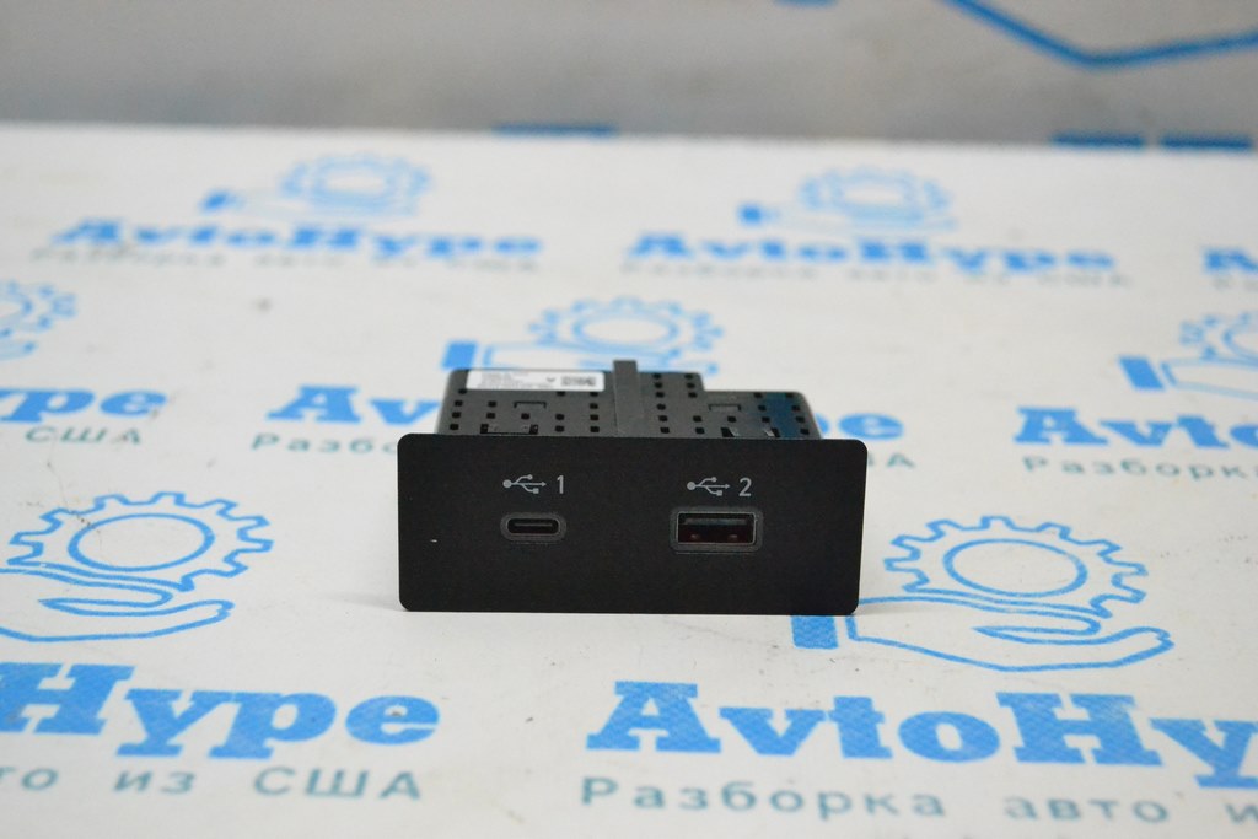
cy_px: 420
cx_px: 629
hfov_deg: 35.0
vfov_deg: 23.8
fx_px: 1992
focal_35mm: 57
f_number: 5
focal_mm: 38
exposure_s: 1/1250
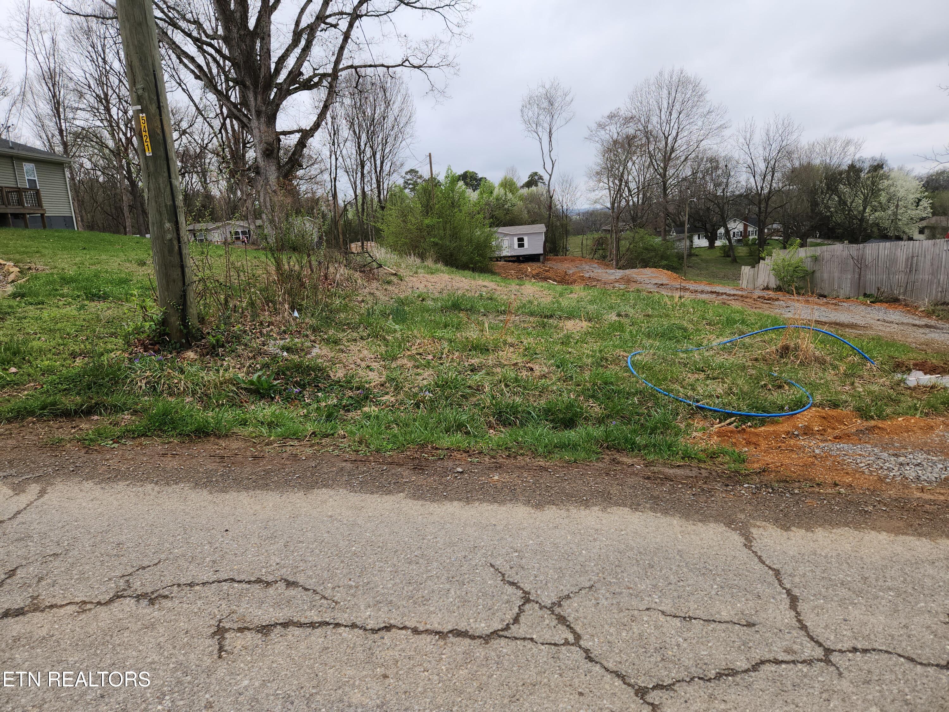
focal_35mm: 23
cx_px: 474
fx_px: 631
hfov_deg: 73.9
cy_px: 356
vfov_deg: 58.9
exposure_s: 1/566
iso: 20
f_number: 1.8
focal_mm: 5.4
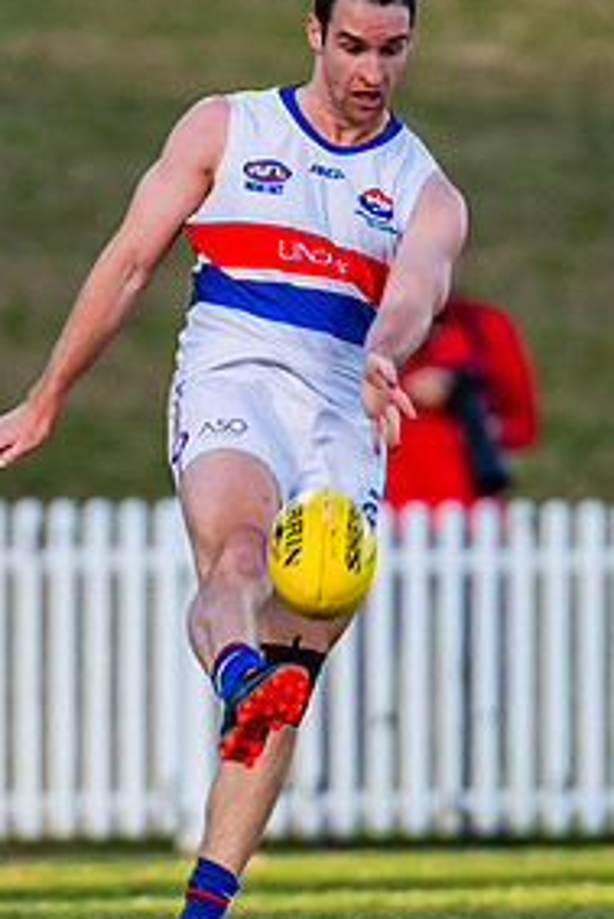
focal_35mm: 1359
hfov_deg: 1.0
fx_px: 34723
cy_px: 383
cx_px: 309
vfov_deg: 1.5
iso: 800
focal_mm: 420
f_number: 4.5
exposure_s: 1/1600
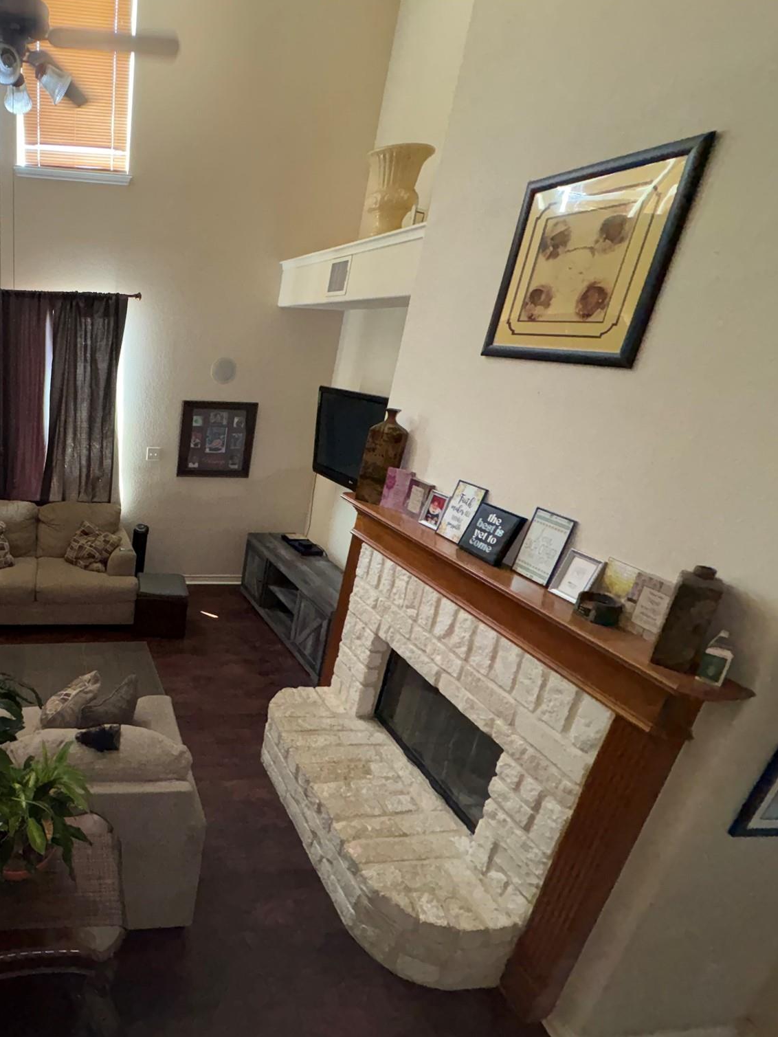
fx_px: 569
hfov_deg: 59.8
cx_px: 98
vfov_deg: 84.7
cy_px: 522
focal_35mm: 19
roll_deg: -2.2
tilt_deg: -18.5
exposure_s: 1/60
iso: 200
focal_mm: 2.22
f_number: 2.2
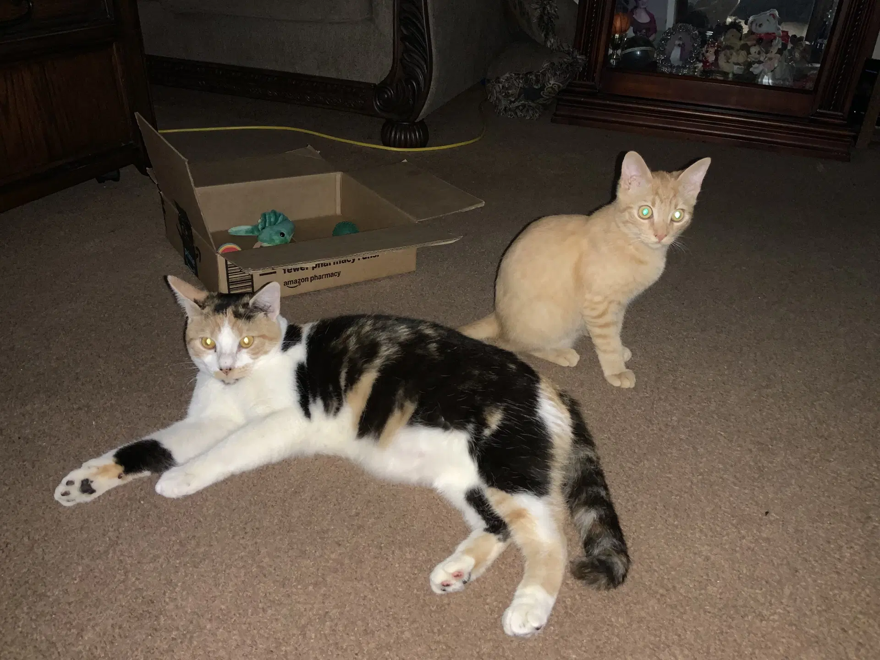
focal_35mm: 29
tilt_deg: -32.2
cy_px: 330
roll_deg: -4.3
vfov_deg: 48.2
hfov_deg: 61.7
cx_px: 440
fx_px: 737
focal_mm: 3
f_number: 1.8
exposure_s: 1/30
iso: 64
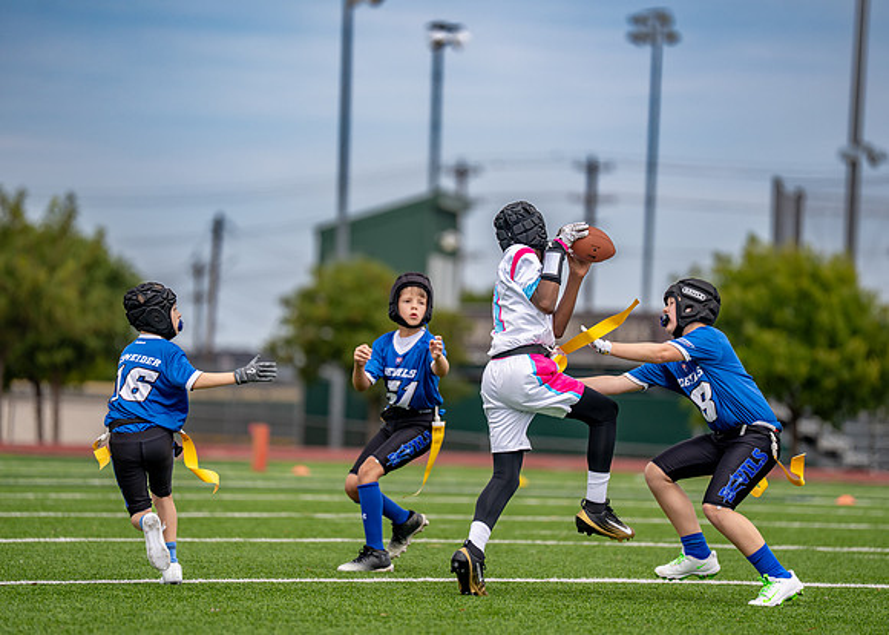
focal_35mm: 217
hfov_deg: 9.3
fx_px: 5484
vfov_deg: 6.6
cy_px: 310
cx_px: 433
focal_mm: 200
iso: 100
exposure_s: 1/2000
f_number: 2.8
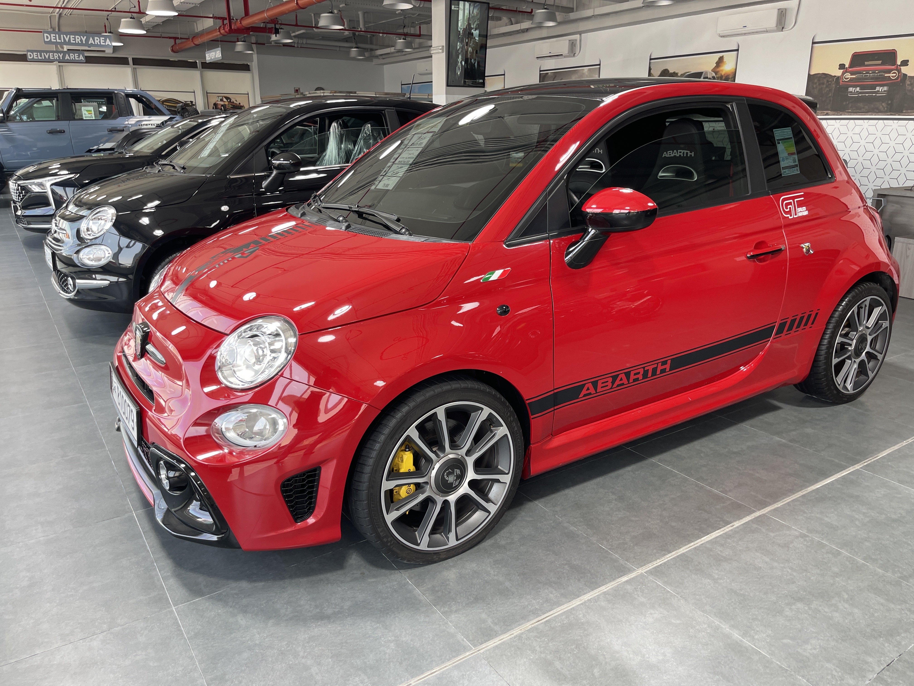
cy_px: 343
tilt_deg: -17.8
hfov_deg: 69.4
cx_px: 457
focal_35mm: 25
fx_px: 660
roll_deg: -0.2
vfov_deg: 54.9
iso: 50
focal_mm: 5.1
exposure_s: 1/100
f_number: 1.6
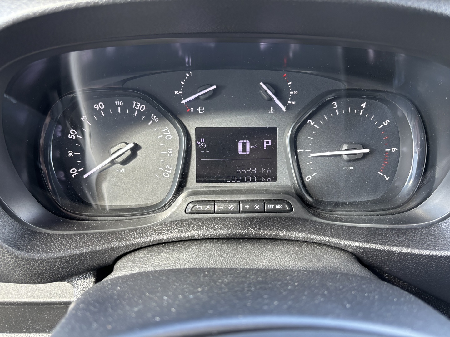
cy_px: 168
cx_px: 225
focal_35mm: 26
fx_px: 338
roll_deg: -1.5
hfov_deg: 67.3
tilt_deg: -30.6
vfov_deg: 53.1
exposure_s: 1/63
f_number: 1.6
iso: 125
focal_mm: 5.96
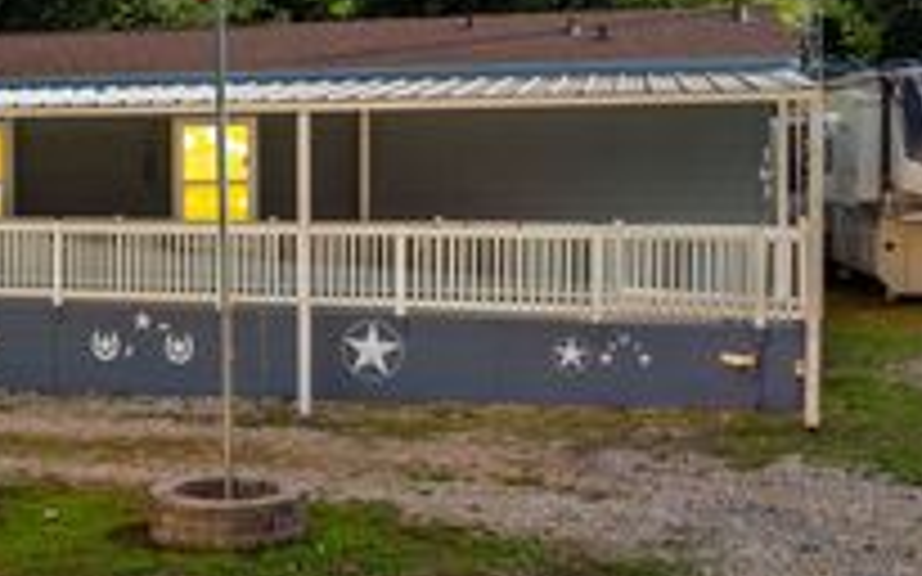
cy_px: 196
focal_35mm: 62
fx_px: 1557
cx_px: -58
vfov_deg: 20.9
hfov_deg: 30.0
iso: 100
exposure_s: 1/2000
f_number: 2.8
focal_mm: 12.29
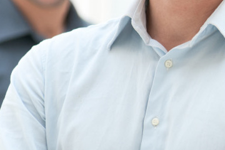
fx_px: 4073
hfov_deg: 3.2
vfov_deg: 2.1
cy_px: 17
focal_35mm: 652
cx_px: 278
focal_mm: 145
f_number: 3.5
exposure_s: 1/80
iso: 200
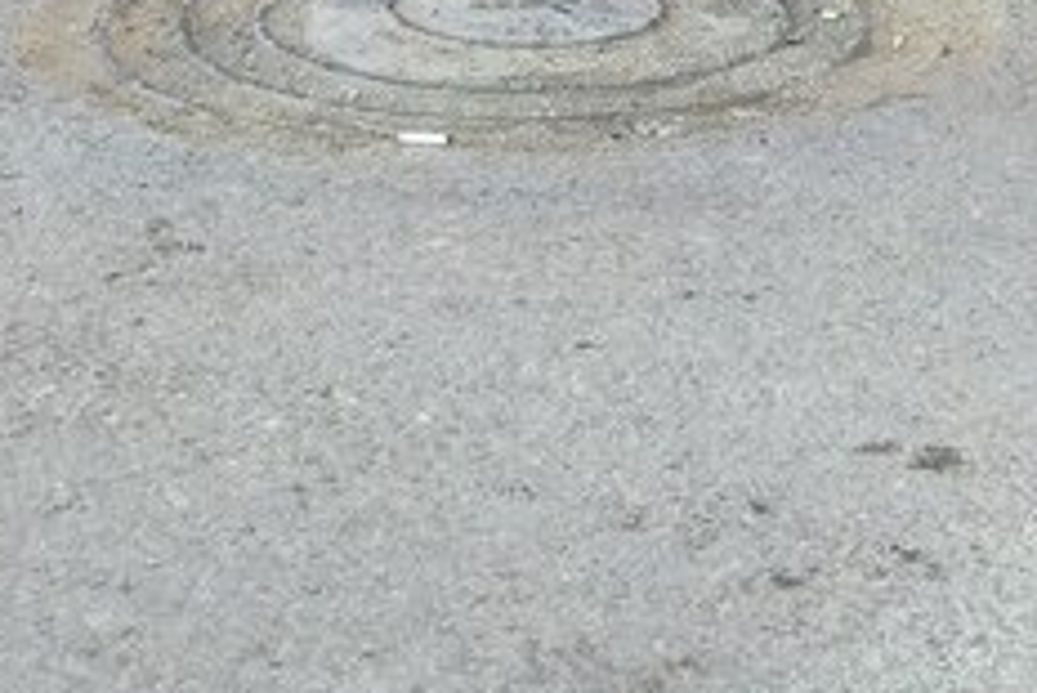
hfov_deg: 28.9
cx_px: 729
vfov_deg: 17.9
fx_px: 1989
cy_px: -313
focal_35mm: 69
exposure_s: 1/153
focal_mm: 3.3
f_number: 2.2
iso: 40
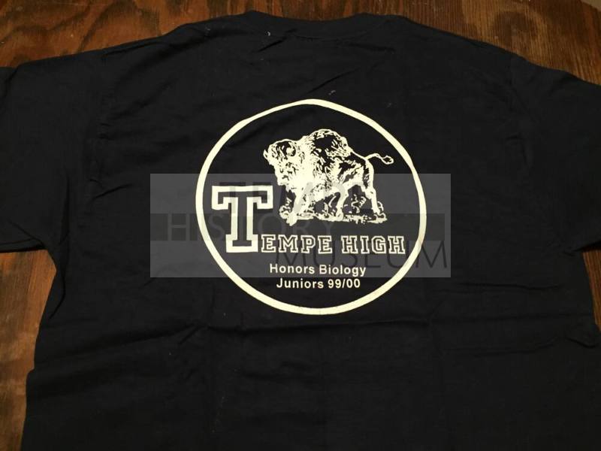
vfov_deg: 48.2
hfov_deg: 61.7
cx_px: 300
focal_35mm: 29
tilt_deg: -68.5
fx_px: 503
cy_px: 226
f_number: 2.2
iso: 250
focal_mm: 4.15
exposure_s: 1/15
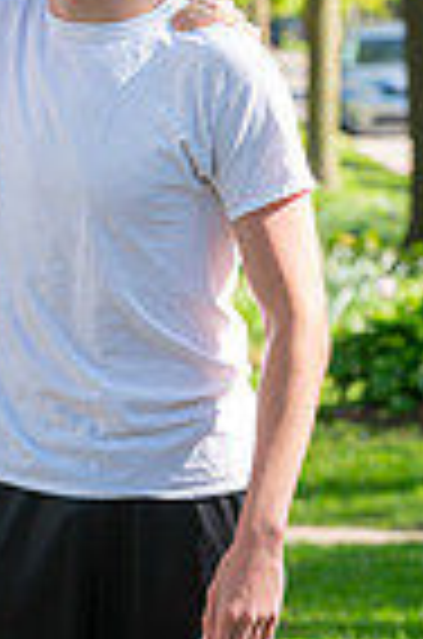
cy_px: 400
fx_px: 5508
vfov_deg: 6.6
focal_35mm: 311
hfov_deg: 4.4
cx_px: -115
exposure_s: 1/320
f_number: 4
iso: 250
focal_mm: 98
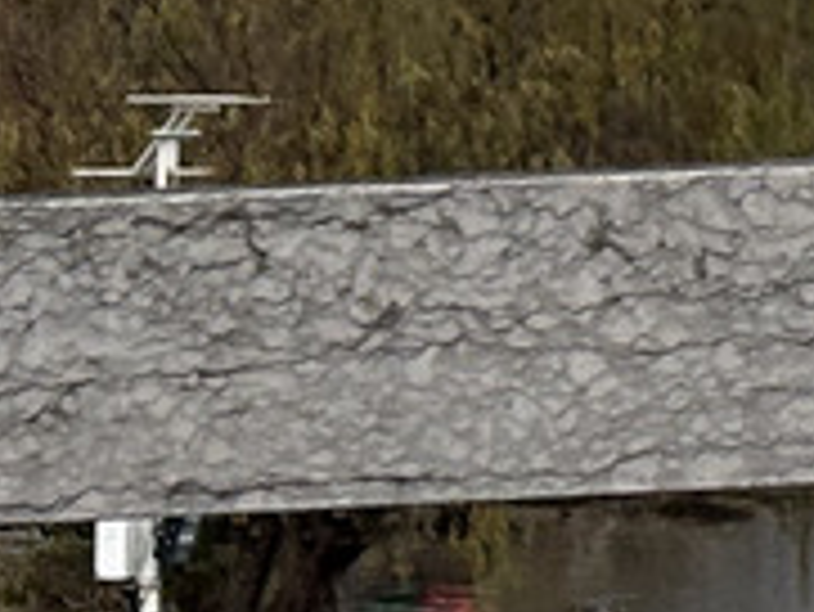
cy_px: -770
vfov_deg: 4.2
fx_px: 8118
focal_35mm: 345
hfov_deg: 5.5
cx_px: 2249
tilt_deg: +1.1
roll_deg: +0.8
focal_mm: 5.96
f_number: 1.6
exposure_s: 1/4065
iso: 32
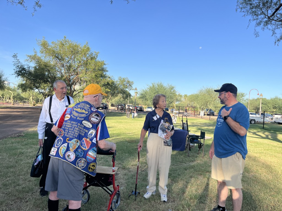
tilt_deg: -0.5
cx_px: 141
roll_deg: -3.2
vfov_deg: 53.1
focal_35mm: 26
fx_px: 212
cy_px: 106
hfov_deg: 67.3
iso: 50
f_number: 1.6
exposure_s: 1/1862
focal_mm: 5.1
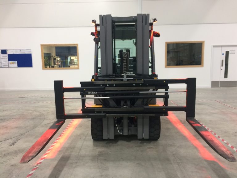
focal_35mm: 29
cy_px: 89
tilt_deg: -7.7
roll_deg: +0.3
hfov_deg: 61.7
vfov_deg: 48.2
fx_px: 199
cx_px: 118
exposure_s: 1/33
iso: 100
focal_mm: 4.15
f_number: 2.2
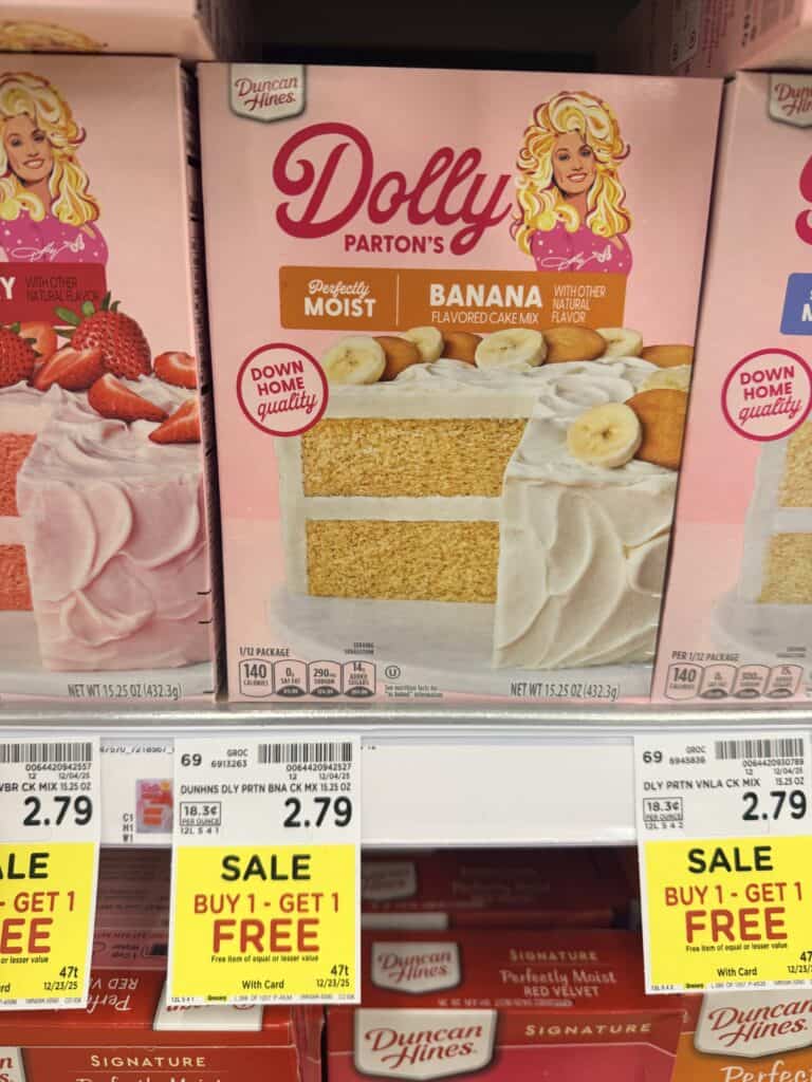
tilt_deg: -18.1
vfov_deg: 71.6
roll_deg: -1.5
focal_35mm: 24
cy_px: 541
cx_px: 406
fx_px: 751
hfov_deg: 56.8
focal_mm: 6.76
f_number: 1.78
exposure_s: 1/62
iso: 125
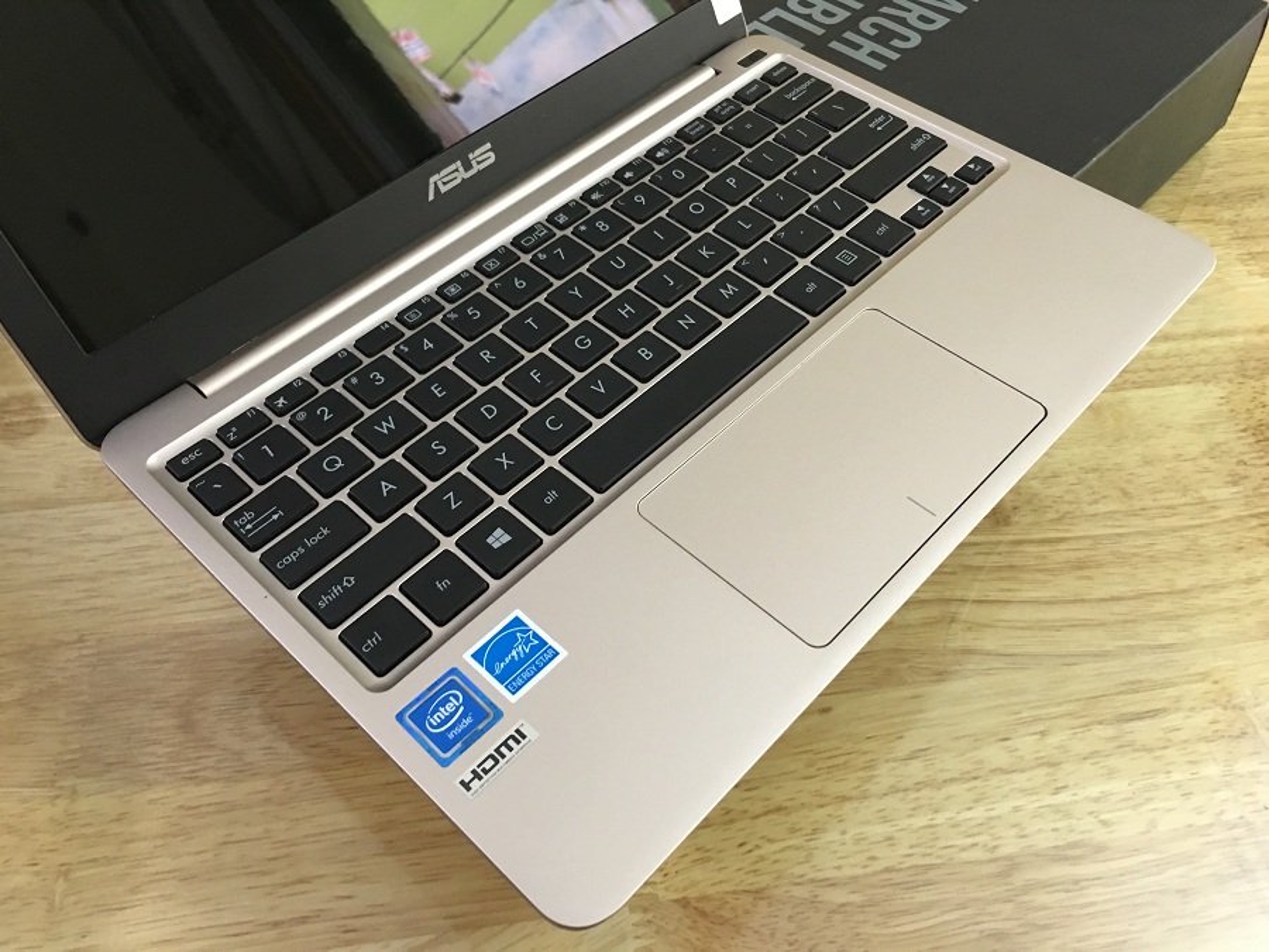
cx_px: 634
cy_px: 476
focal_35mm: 29
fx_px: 1063
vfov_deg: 48.2
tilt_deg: -50.6
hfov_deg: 61.7
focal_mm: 4.15
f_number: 2.2
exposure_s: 1/10
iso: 100
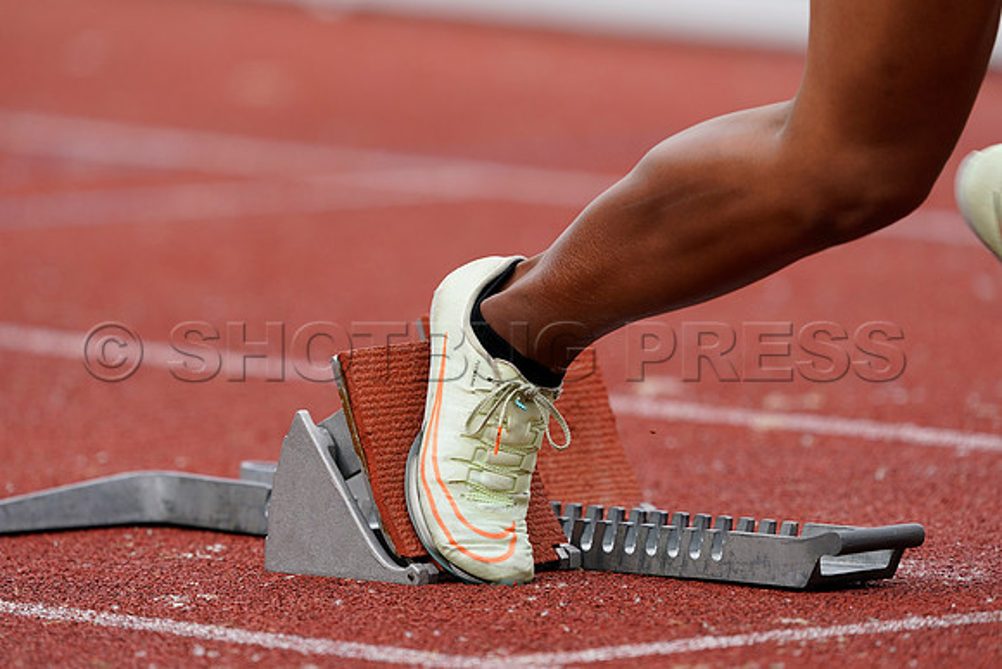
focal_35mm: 600
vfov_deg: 2.3
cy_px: 334
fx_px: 16703
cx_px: 501
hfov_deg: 3.4
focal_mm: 600
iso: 500
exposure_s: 1/640
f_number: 5
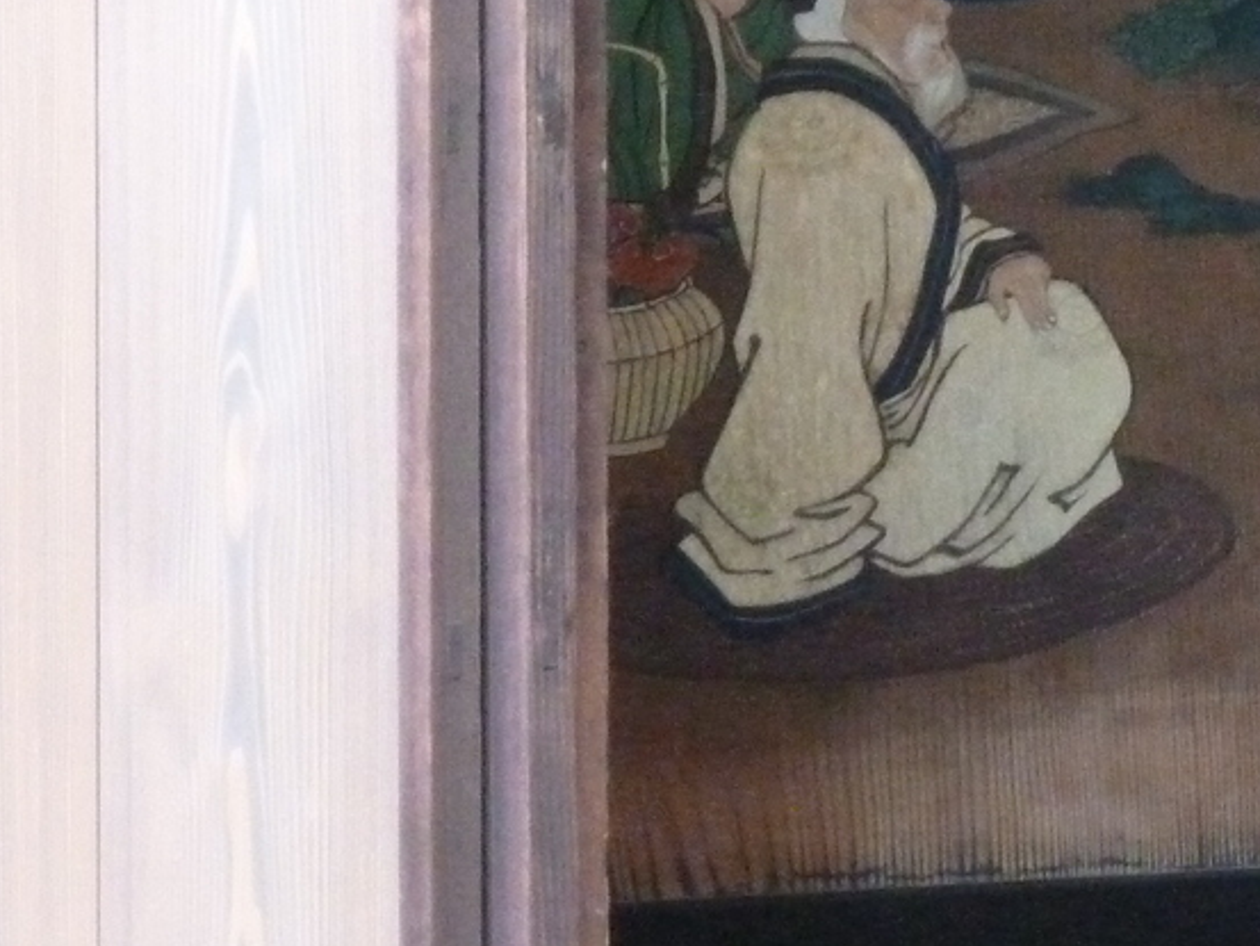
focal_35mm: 344
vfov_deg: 4.3
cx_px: 1736
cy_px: 119
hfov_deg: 5.7
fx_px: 12524
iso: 800
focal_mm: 19.5
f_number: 4.4
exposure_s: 1/40
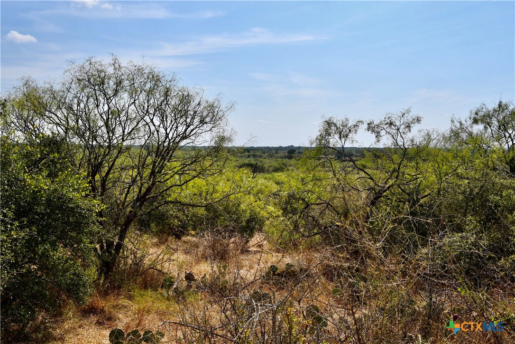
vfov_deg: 31.2
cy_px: 172
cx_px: 258
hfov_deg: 45.4
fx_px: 615
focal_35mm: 43
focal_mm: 29
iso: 100
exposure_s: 1/250
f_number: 11
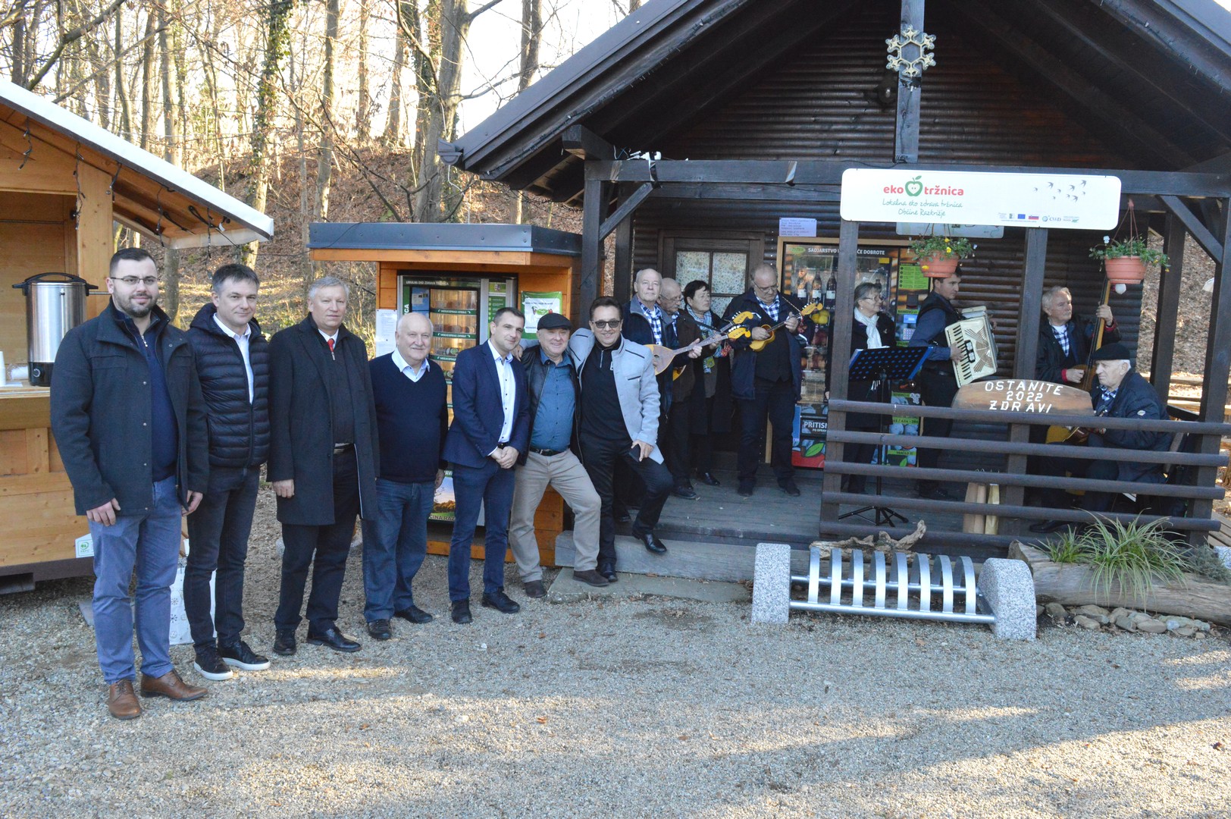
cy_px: 410
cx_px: 616
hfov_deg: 67.4
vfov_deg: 47.9
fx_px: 922
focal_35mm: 27
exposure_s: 1/320
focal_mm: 18
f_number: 9
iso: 3200
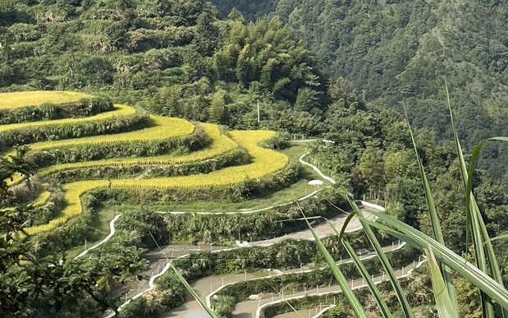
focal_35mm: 89
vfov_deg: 14.3
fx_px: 1232
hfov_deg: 23.2
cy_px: -40
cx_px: 320
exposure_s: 1/3040
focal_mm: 4.2
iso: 32
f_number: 1.6
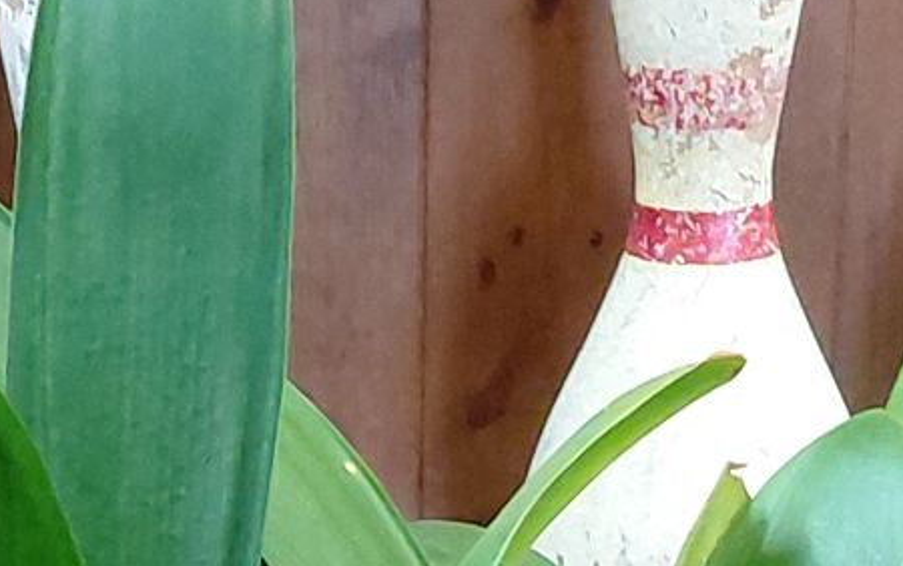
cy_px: 1427
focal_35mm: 120
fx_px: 2955
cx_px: 321
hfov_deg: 17.3
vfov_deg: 9.5
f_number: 1.8
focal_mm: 4.69
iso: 400
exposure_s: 1/25
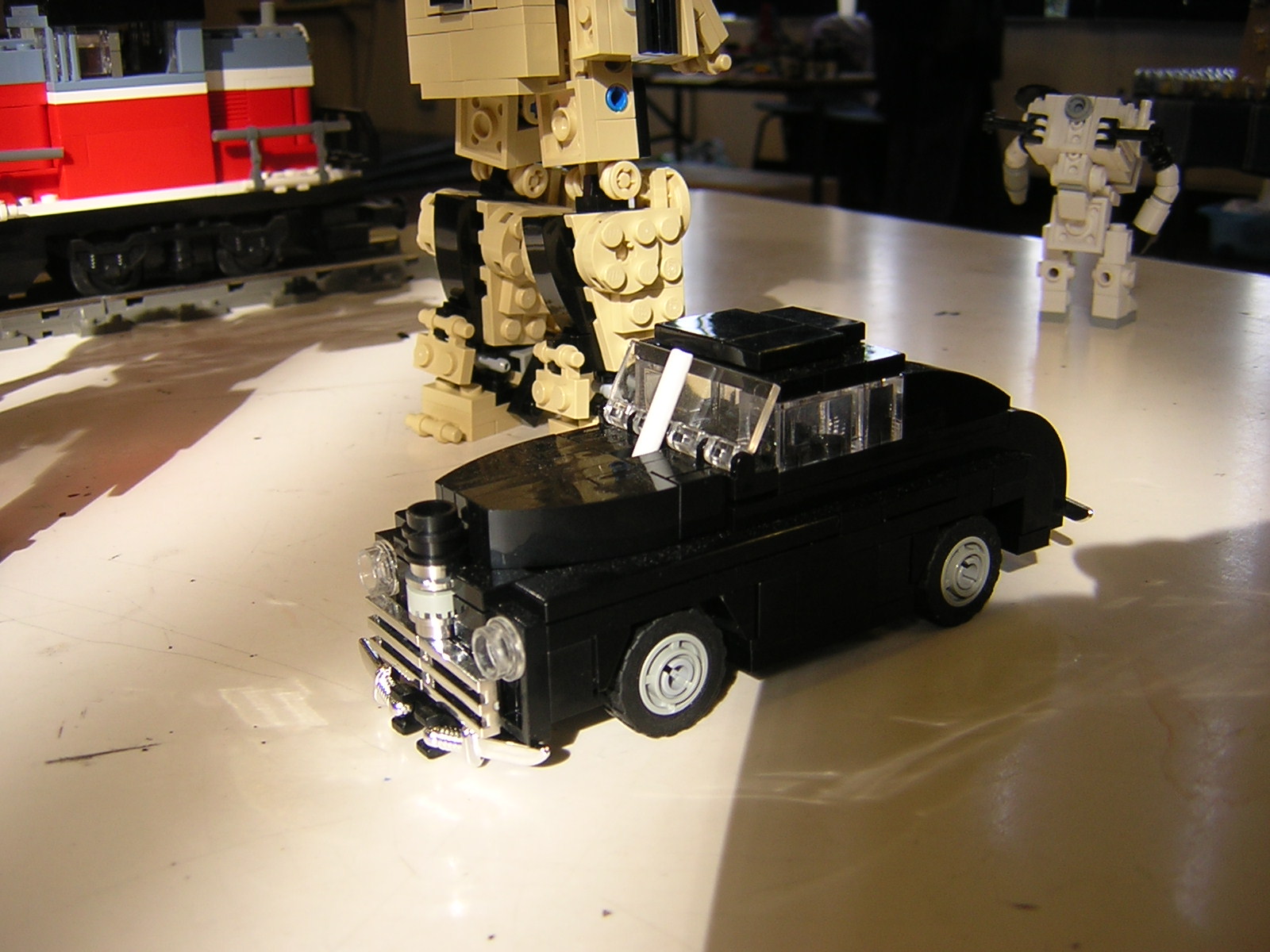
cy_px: 476
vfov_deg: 39.7
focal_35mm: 36
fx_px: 1321
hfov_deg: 51.4
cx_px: 635
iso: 100
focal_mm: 4.7
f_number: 2.6
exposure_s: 1/126
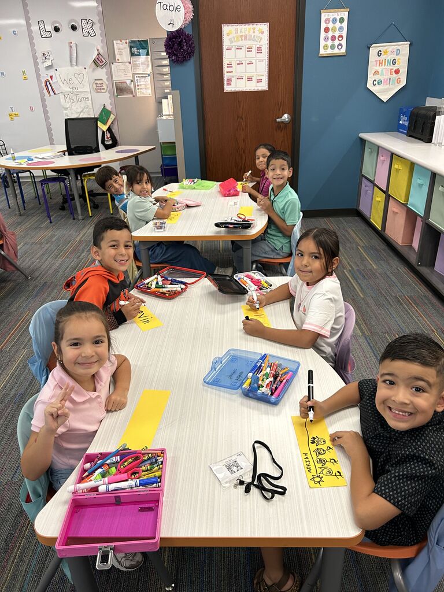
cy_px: 296
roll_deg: +1.5
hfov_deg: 53.1
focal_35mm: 26
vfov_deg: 67.3
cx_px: 222
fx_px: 445
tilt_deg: -27.6
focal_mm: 5.7
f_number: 1.5
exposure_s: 1/60
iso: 250
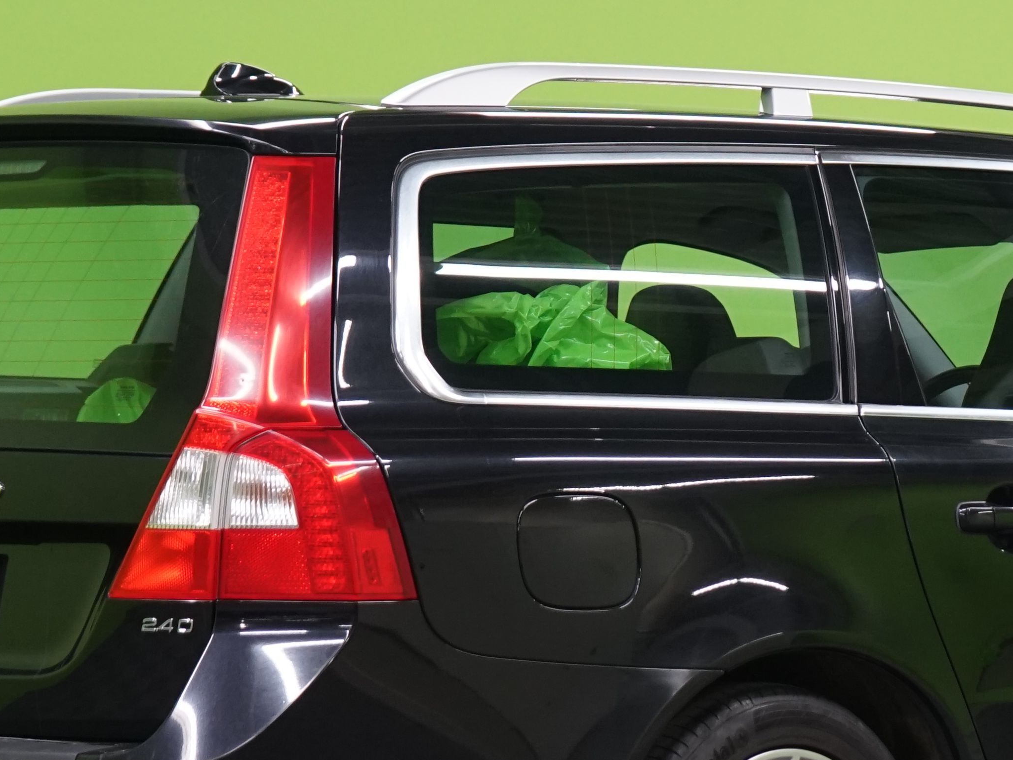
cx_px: 758
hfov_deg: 11.0
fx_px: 5267
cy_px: 530
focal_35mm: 180
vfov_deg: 8.2
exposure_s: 1/50
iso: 1000
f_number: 5.6
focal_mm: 64
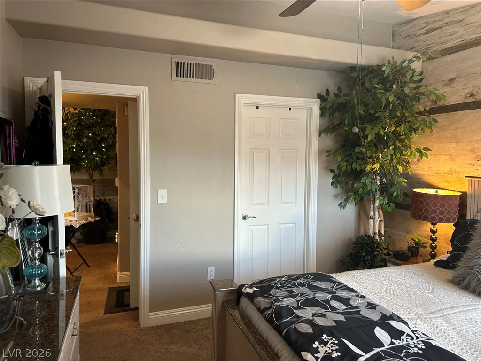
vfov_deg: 56.8
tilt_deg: -1.1
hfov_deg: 71.6
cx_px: 240
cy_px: 180
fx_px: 333
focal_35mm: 24
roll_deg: +0.2
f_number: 1.78
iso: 160
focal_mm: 6.86
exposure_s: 1/60
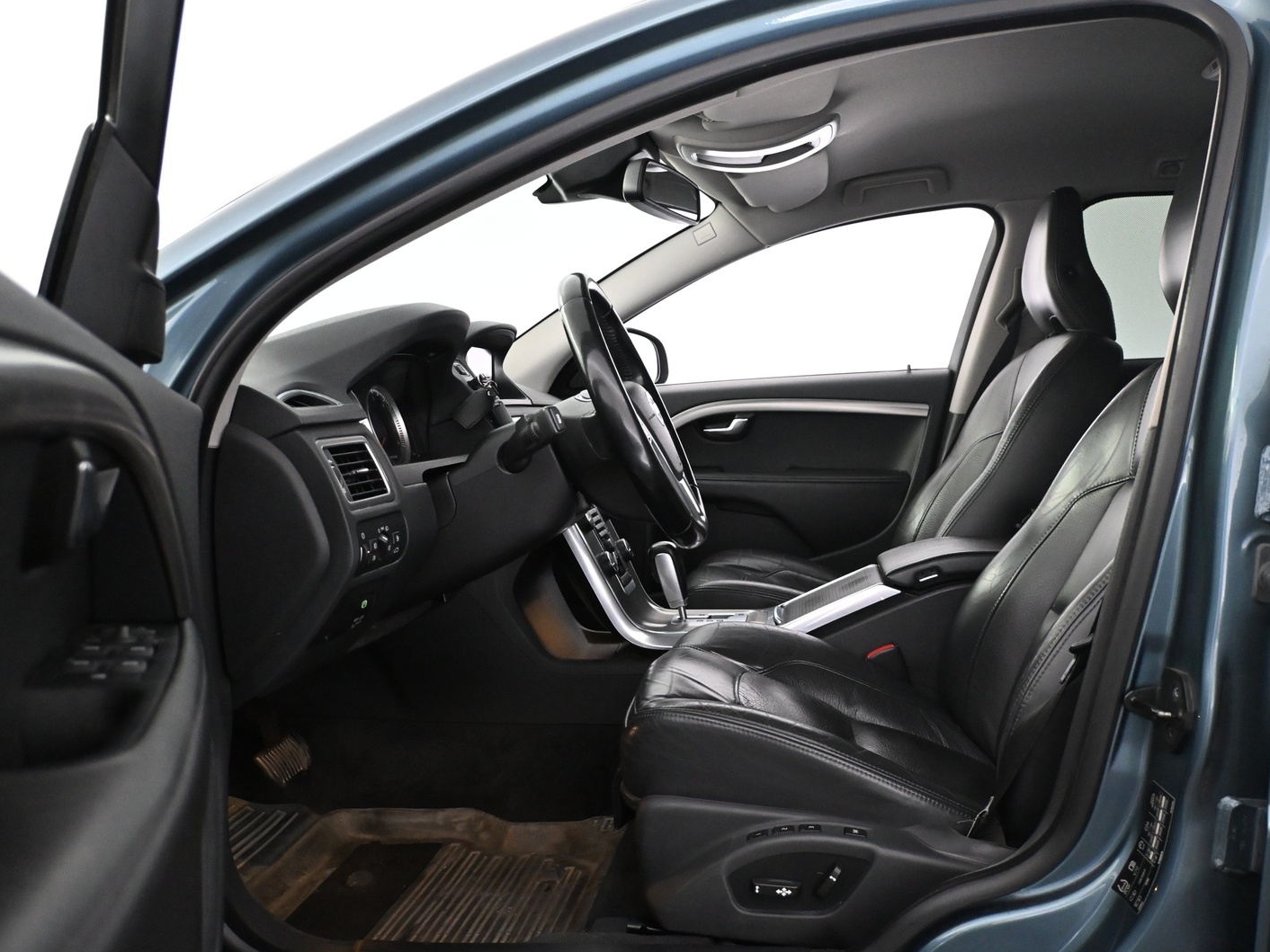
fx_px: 1184
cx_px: 728
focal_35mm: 32
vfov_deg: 43.8
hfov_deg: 56.2
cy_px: 480
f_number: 3.8
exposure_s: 1/60
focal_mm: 19.5
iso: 4000
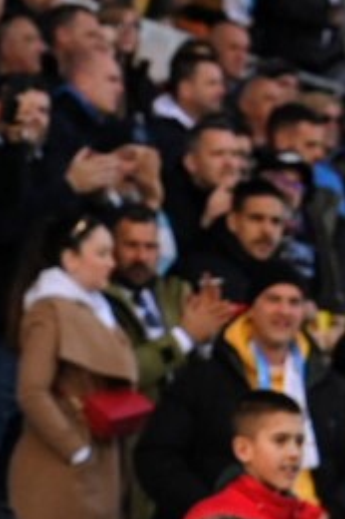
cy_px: 1010
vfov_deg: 4.7
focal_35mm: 436
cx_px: 909
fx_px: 6275
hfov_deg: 3.1
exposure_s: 1/1000
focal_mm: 70
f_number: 5
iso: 500
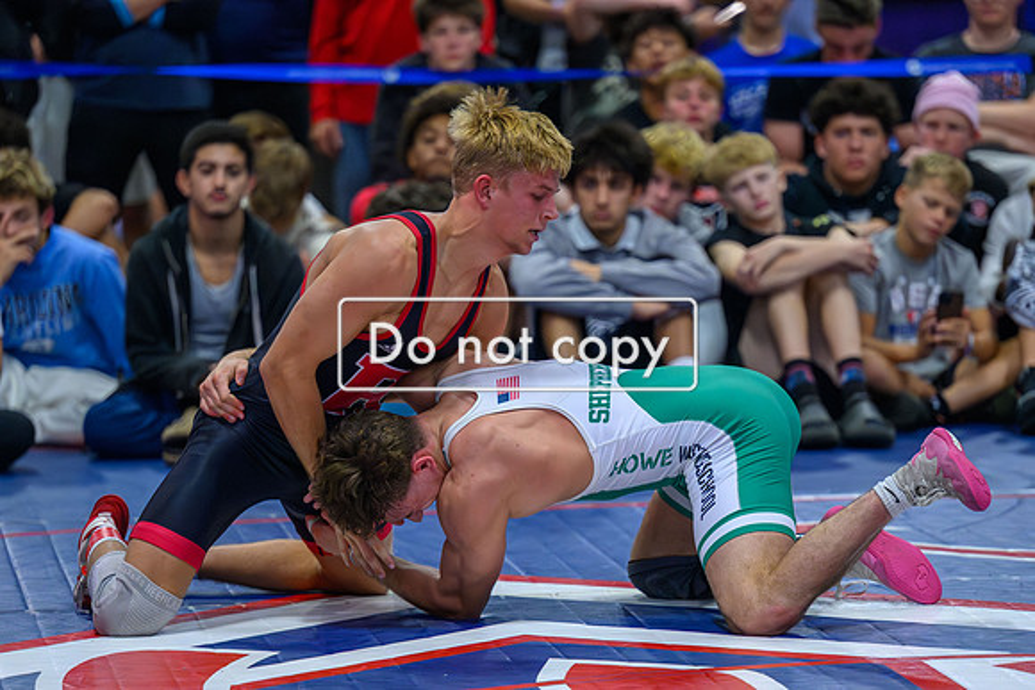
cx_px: 519
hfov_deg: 9.5
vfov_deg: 6.4
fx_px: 6198
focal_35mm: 216
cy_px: 448
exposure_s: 1/800
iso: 10000
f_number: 2.8
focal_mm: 160
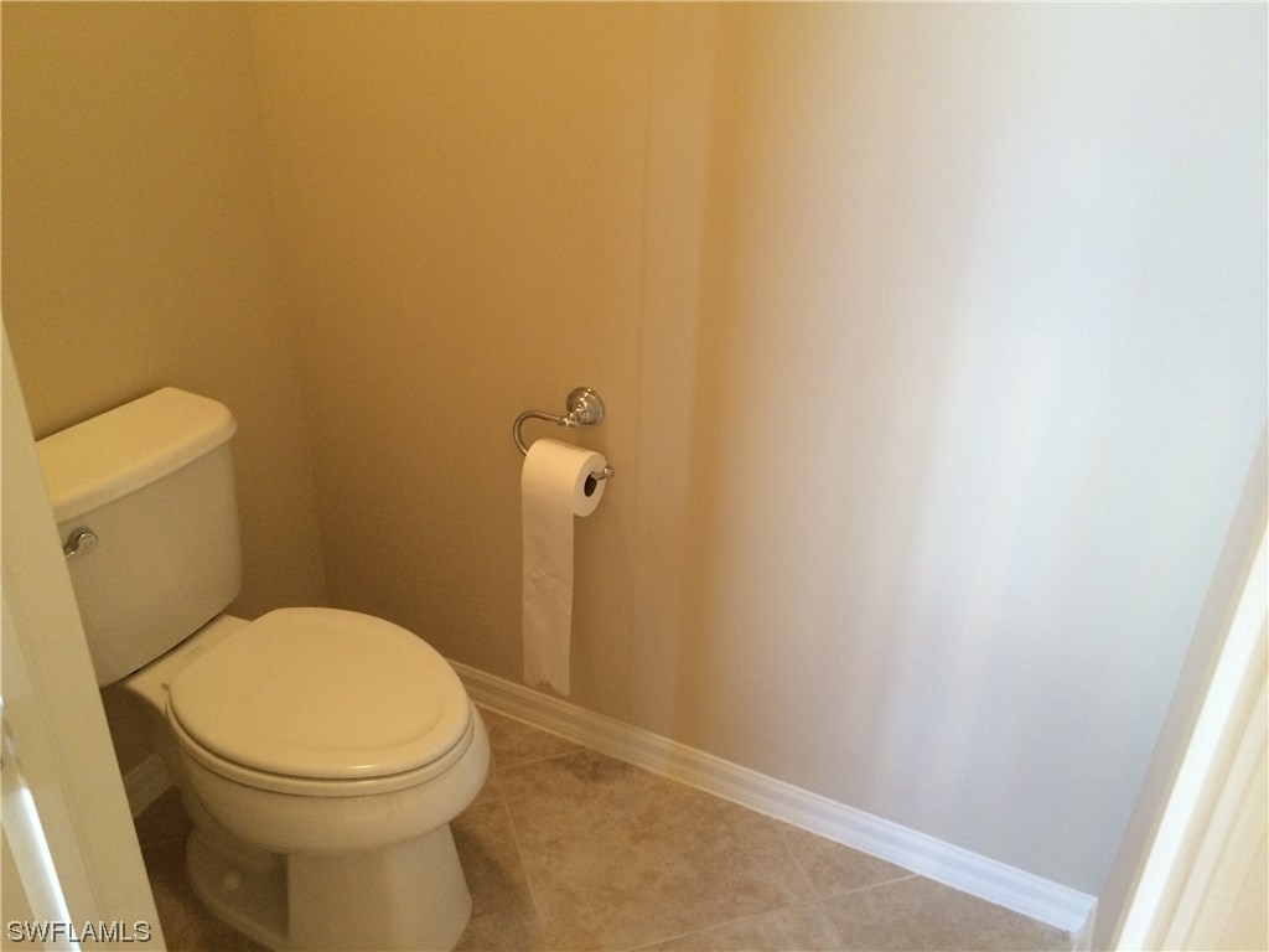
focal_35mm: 29
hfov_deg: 61.7
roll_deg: -2.1
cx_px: 634
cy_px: 476
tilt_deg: -29.3
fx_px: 1063
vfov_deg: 48.2
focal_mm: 4.15
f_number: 2.2
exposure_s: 1/30
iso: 200
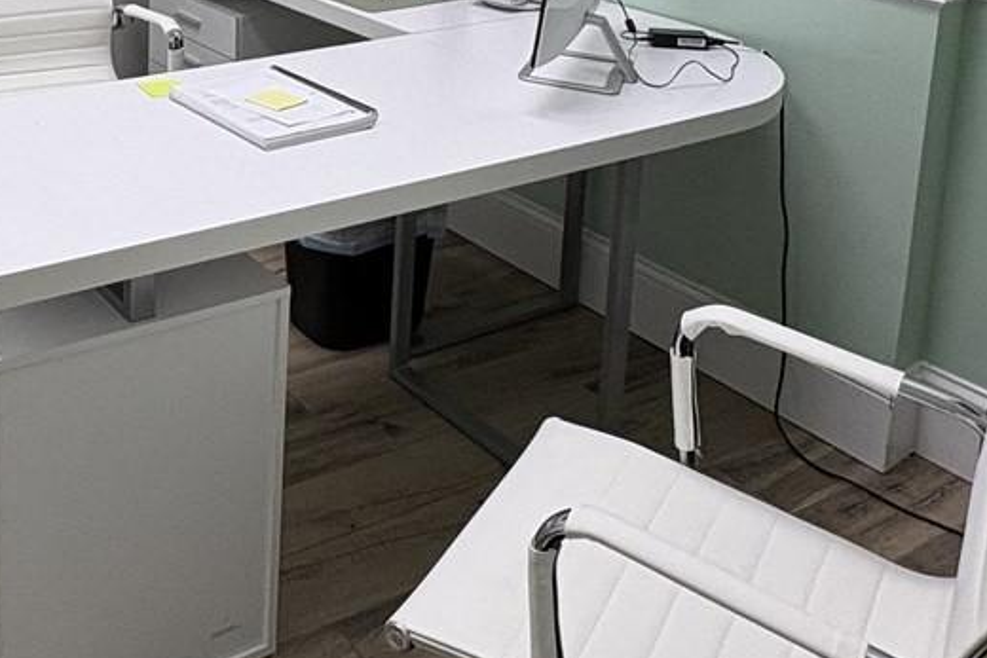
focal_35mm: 43
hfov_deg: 41.4
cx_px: 78
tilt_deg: -7.3
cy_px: -102
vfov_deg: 27.9
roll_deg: -2.1
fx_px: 1179
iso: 125
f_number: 2.2
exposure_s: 1/120
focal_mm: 2.22
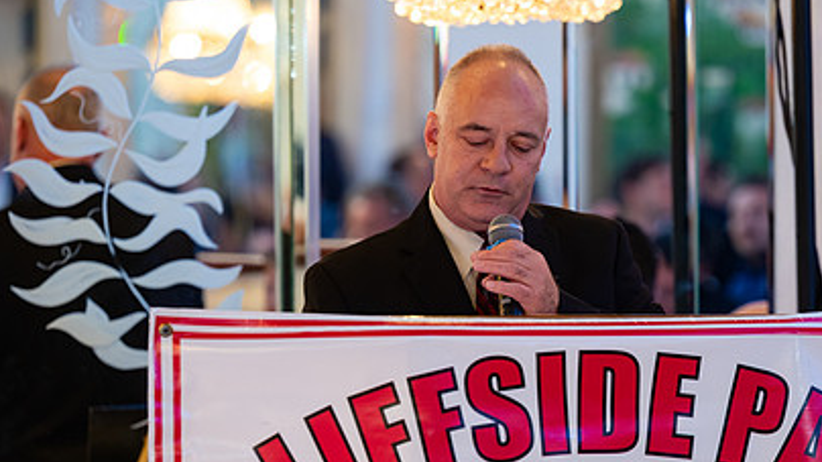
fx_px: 5535
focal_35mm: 254
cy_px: 326
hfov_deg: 8.5
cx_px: 492
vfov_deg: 4.8
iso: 1250
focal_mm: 160
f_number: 3.2
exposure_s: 1/125
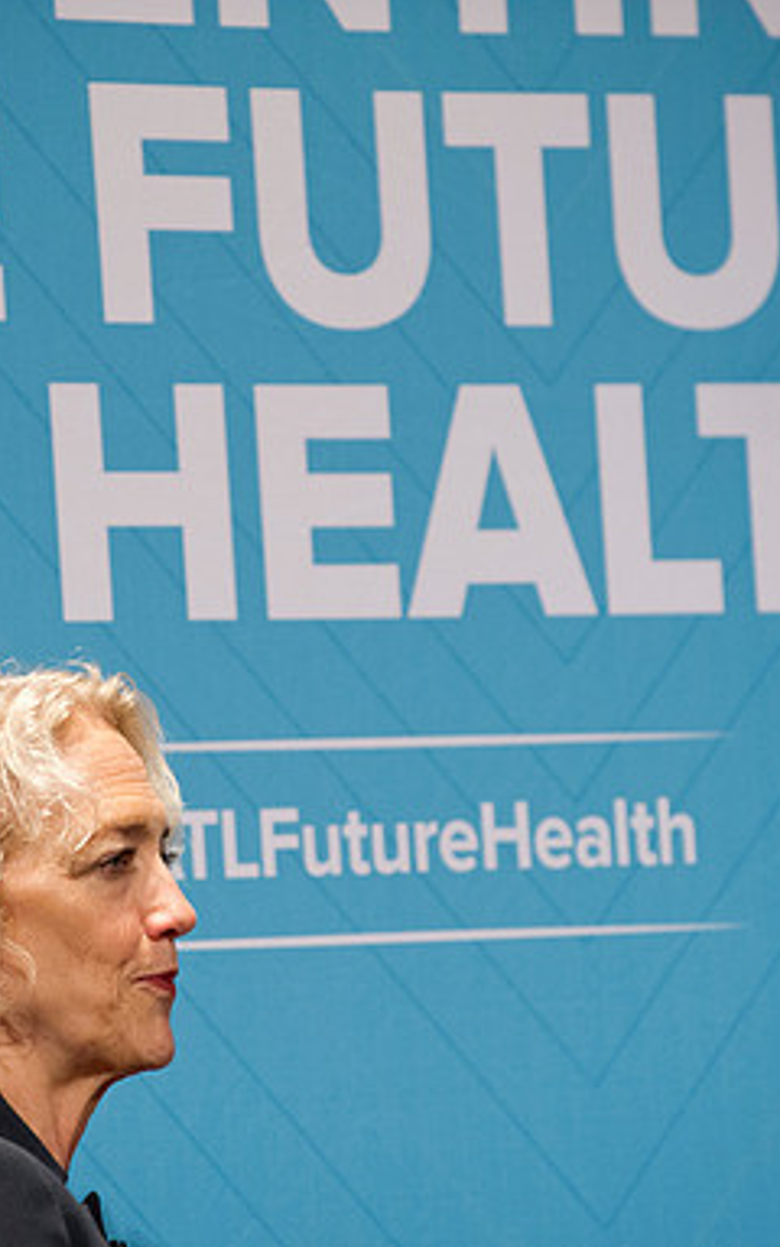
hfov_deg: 4.3
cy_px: 624
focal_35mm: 308
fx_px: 10476
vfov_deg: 6.8
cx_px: 332
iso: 2500
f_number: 3.5
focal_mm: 200
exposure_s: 1/200
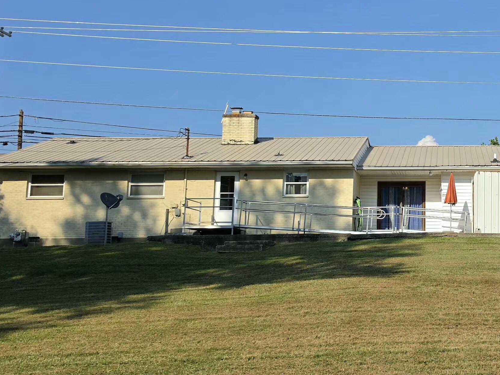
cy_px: 178
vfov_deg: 45.4
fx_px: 448
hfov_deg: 57.7
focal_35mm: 31
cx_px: 312
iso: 64
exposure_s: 1/10000
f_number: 1.4
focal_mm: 6.5
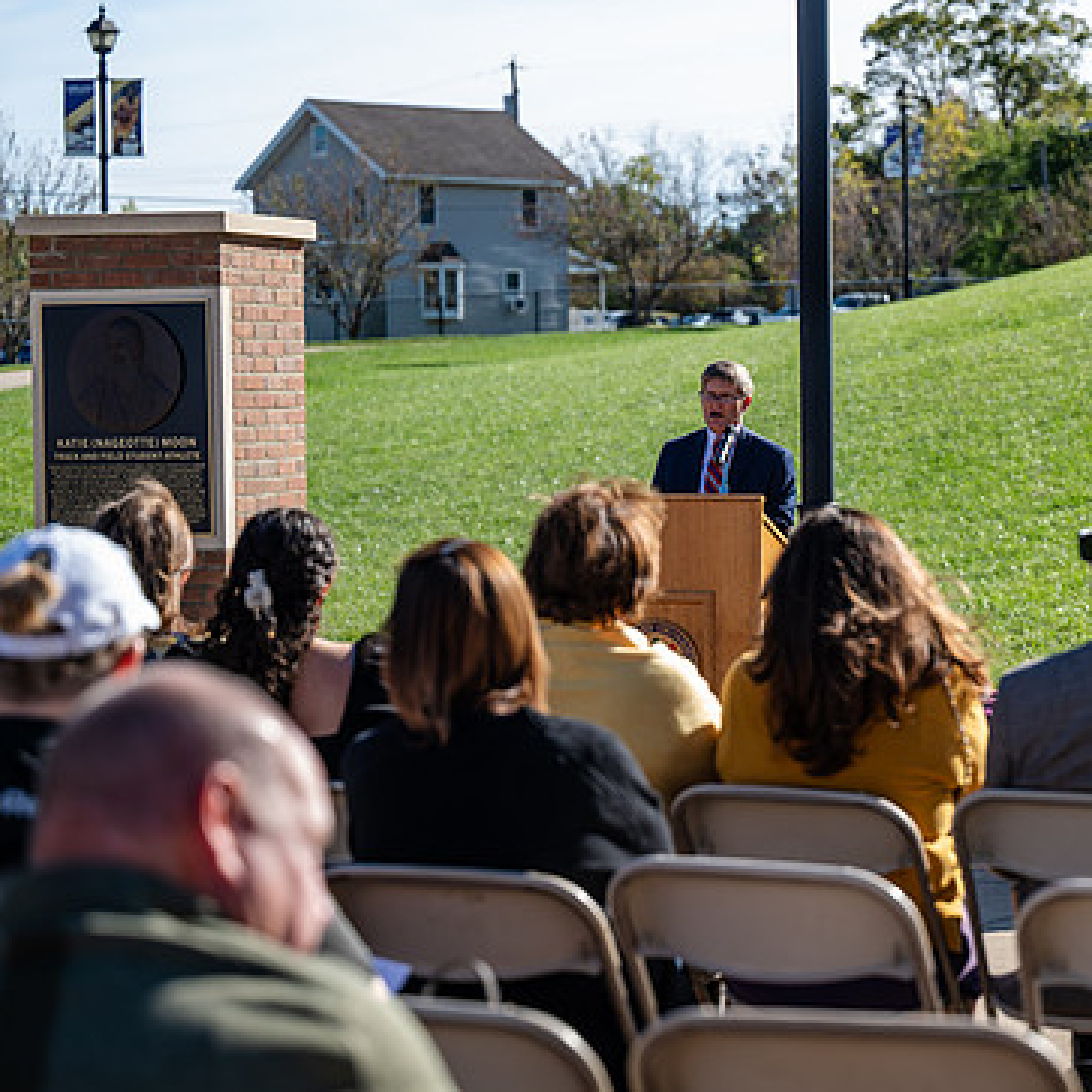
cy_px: 561
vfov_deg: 18.3
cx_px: 866
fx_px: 3391
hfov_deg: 18.1
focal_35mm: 95
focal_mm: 70
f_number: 3.2
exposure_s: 1/400
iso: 40
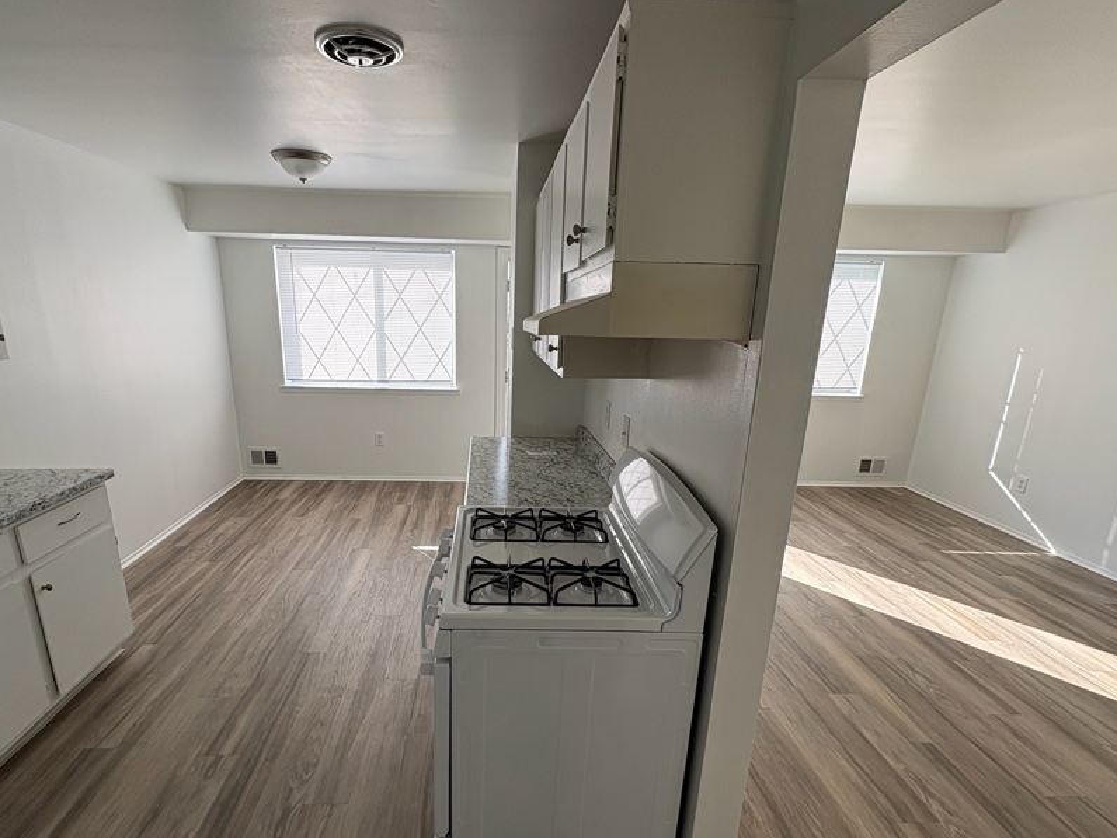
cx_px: 505
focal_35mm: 18
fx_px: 581
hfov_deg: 87.5
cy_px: 467
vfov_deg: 71.3
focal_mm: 2.22
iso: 64
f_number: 2.2
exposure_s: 1/253
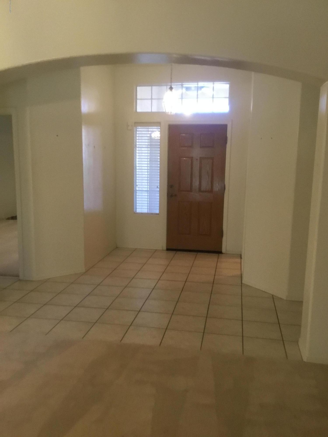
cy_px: 218
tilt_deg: -8.0
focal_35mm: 31
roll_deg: +1.0
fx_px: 392
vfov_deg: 58.4
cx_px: 164
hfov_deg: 45.4
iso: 200
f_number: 2.4
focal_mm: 3.3
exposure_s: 1/30
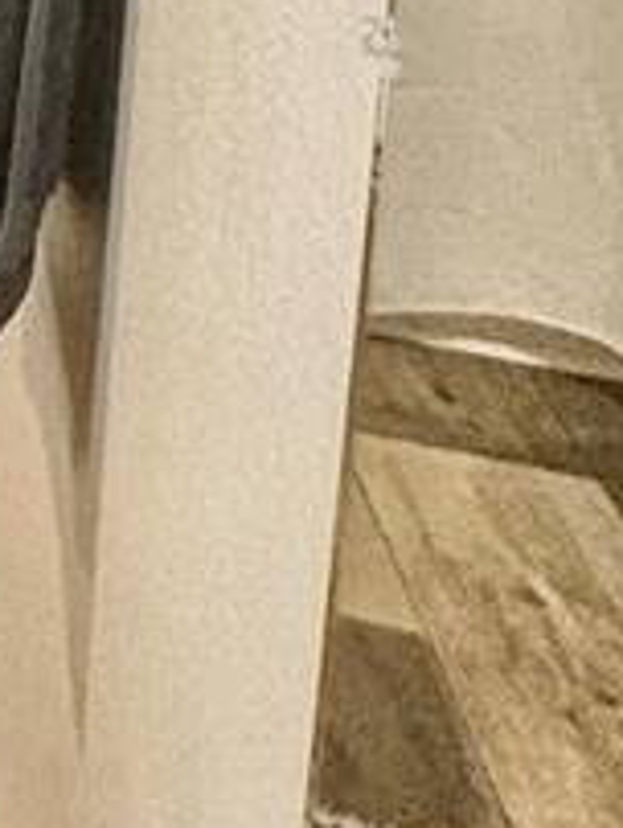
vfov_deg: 19.3
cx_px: -1164
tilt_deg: -8.3
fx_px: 1988
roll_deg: +0.6
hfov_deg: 11.6
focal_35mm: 83
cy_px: -545
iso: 160
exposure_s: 1/60
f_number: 2.2
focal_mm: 2.22
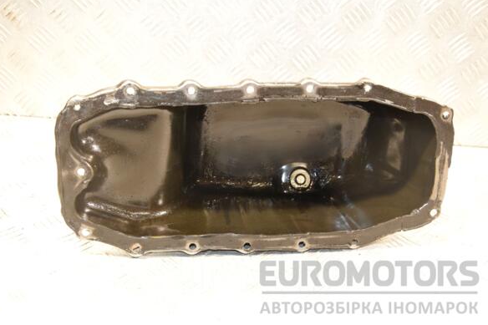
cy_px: 162
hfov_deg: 50.1
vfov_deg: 34.6
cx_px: 244
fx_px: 522
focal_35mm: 39
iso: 1600
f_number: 5.6
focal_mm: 25
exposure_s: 1/80
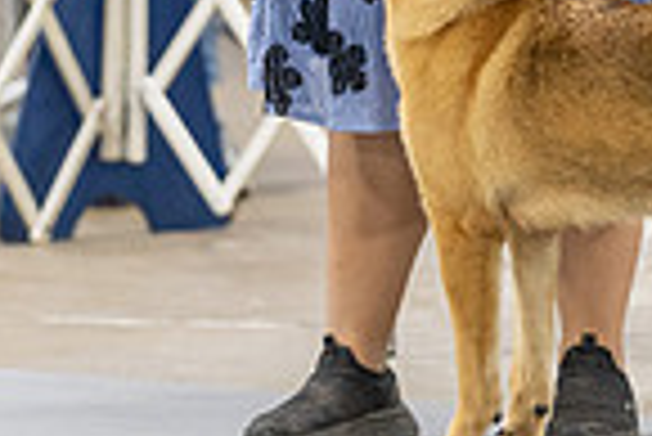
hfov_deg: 3.3
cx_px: 423
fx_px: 11222
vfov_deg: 2.2
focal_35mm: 619
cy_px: -169
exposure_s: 1/160
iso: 2500
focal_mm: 155
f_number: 2.8
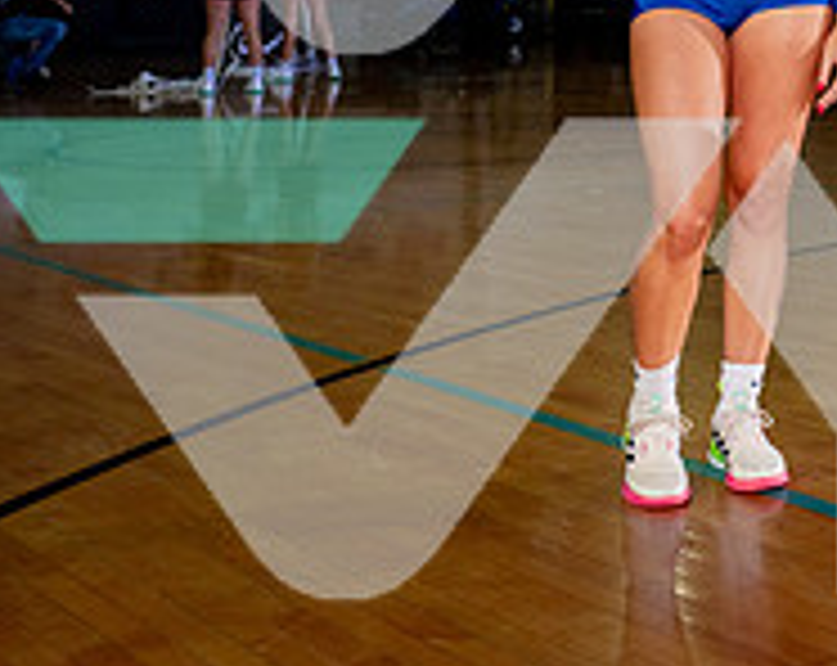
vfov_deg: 19.6
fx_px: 1780
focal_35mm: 72
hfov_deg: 23.2
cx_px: 1116
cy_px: -187
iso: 500
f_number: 7.1
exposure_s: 1/200
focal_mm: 24
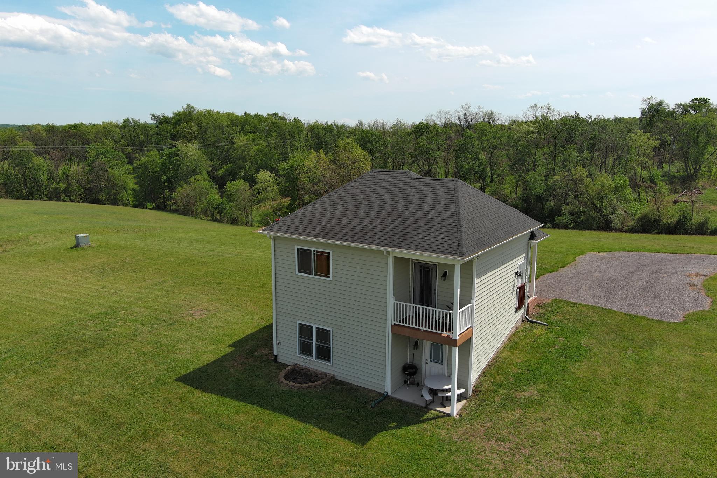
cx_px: 358
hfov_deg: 63.7
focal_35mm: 29
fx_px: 577
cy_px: 239
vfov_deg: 45.0
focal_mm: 10.57
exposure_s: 1/1511
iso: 100
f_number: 2.8
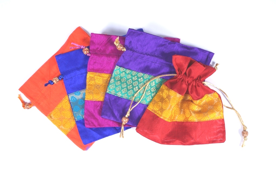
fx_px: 345
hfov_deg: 43.6
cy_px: 92
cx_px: 138
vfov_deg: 29.9
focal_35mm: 45
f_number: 16
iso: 200
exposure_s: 1/125
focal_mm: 45
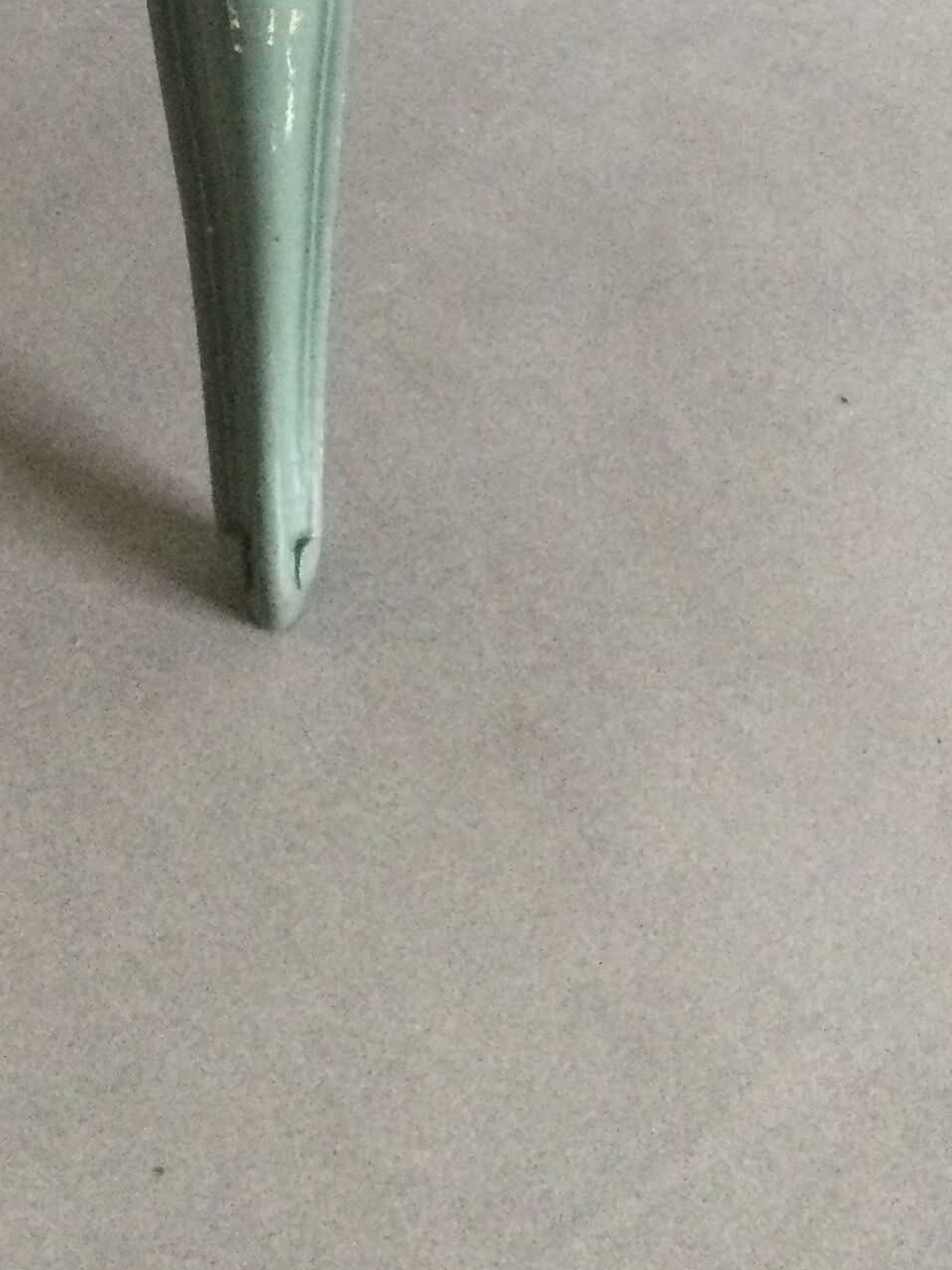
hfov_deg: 18.6
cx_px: 278
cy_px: -87
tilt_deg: -45.1
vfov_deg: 23.4
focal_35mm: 79
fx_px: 2896
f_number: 2.4
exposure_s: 1/25
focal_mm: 3.3
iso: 250
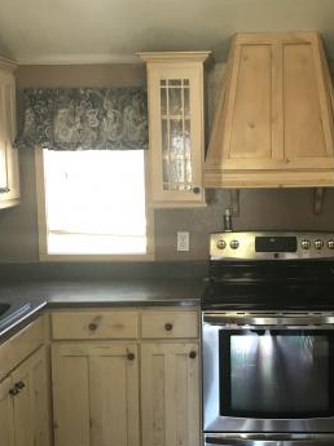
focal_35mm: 52
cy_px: 234
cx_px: 236
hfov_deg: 27.7
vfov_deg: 36.8
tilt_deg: -5.6
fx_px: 670
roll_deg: +0.4
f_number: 1.8
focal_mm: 3.99
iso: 40
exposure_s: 1/17
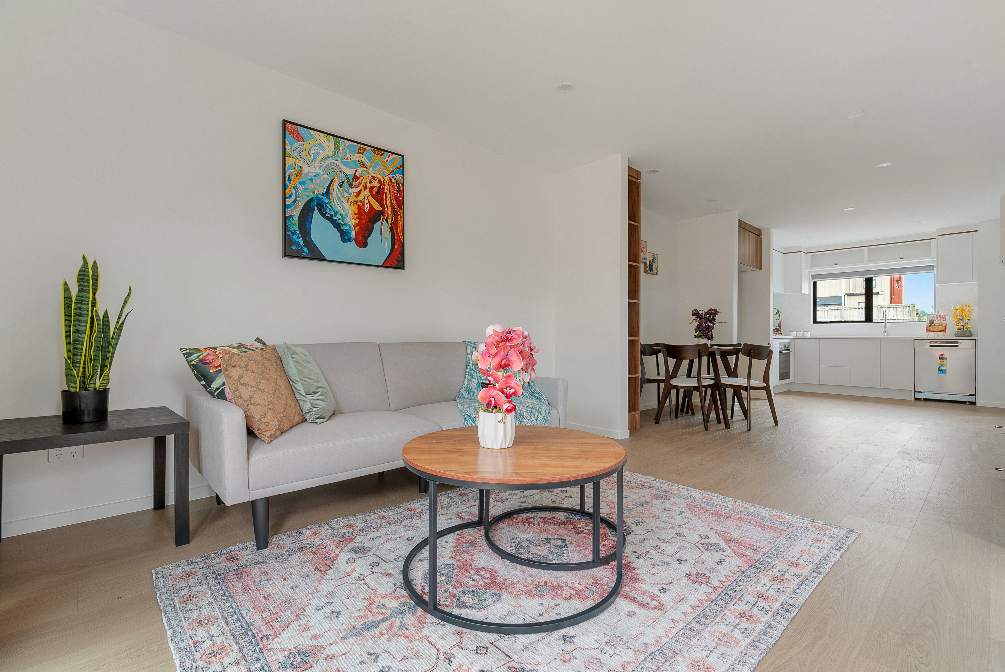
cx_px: 502
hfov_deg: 96.7
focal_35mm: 16
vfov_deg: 73.8
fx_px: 447
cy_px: 336
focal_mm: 16
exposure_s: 1/13
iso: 320
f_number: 11
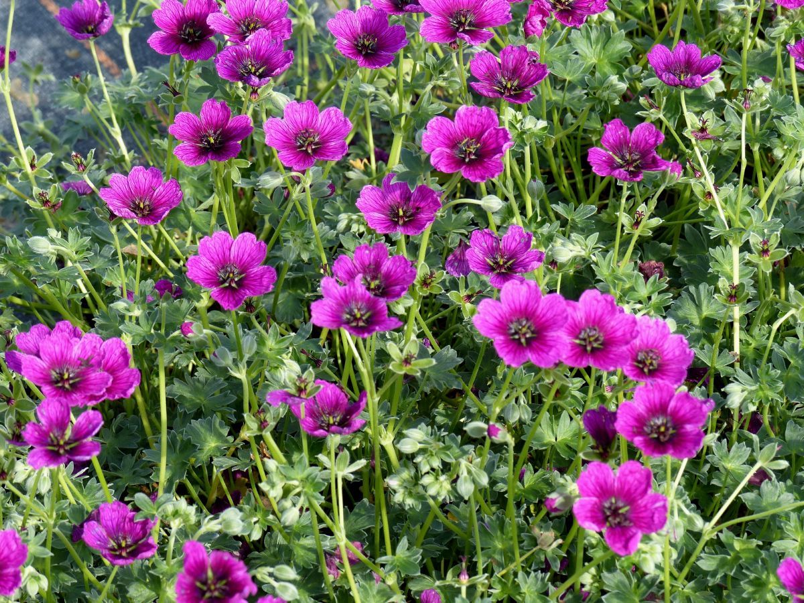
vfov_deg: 9.5
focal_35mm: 157
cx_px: 402
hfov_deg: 12.6
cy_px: 302
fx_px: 3647
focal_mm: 28.3
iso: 100
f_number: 4
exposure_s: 1/320
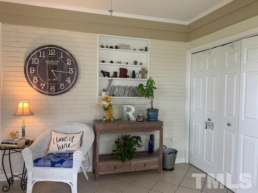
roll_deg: -1.0
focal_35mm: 26
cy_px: 96
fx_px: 194
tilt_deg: -2.4
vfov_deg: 53.1
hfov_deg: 67.3
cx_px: 129
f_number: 1.8
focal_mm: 4.25
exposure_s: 1/60
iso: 125
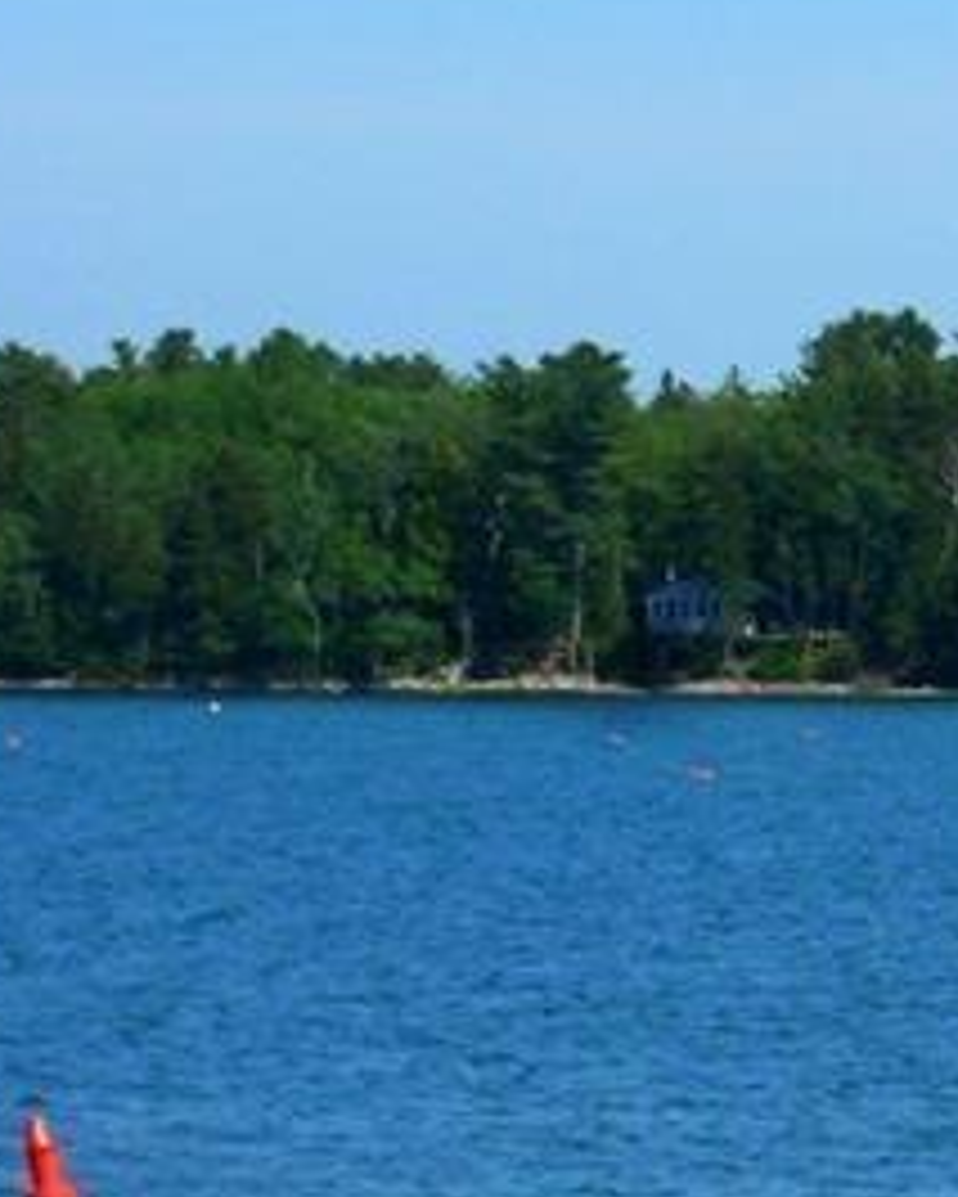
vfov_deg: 7.4
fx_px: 9245
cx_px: 1300
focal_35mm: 261
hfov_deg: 5.9
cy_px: 850
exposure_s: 1/500
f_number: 4.9
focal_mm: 16
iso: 100
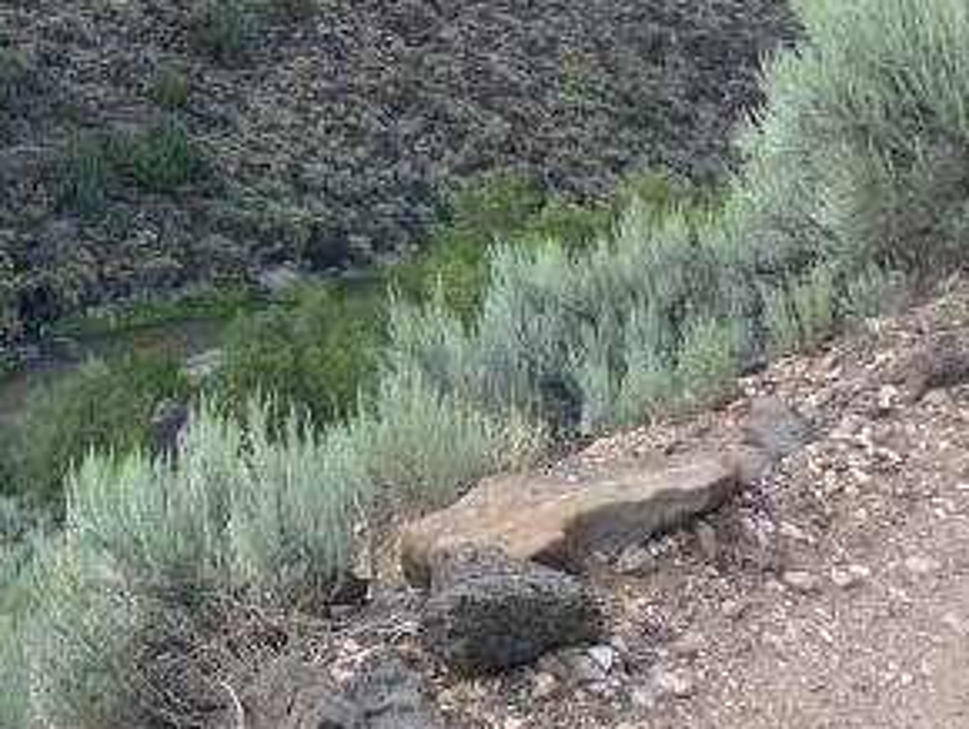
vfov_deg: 22.3
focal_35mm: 64
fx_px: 1793
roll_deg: -2.5
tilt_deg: -7.7
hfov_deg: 28.6
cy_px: 50
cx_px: 27
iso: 32
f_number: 2.2
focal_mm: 4.15
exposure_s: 1/60
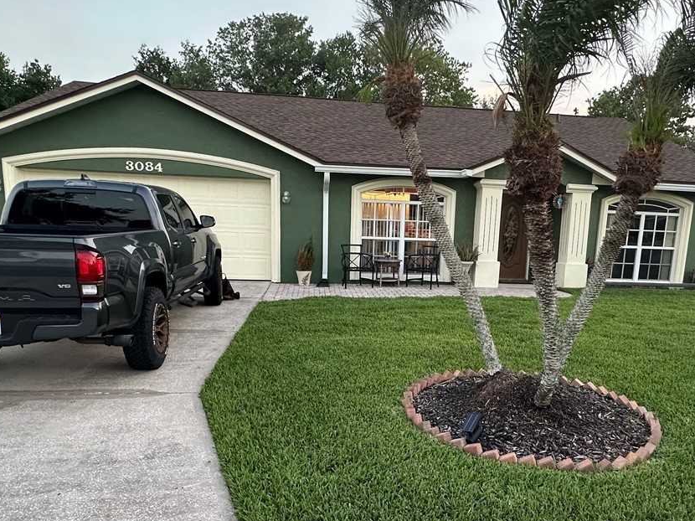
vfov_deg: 50.8
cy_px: 325
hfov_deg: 65.1
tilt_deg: -10.0
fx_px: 542
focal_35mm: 27
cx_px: 392
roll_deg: -1.5
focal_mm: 2.22
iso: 200
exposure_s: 1/99
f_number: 2.2
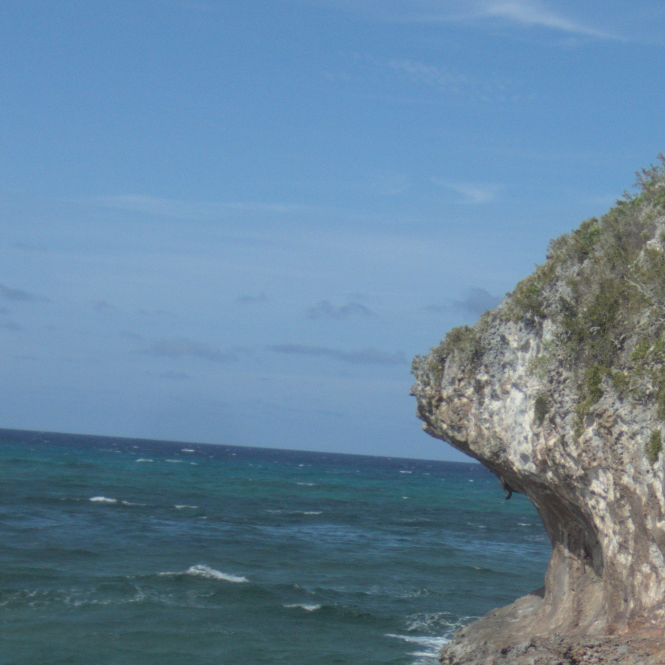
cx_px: 608
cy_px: 566
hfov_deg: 13.9
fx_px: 2695
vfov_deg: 14.0
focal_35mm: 124
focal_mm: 8.99
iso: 100
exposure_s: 1/80
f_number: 13
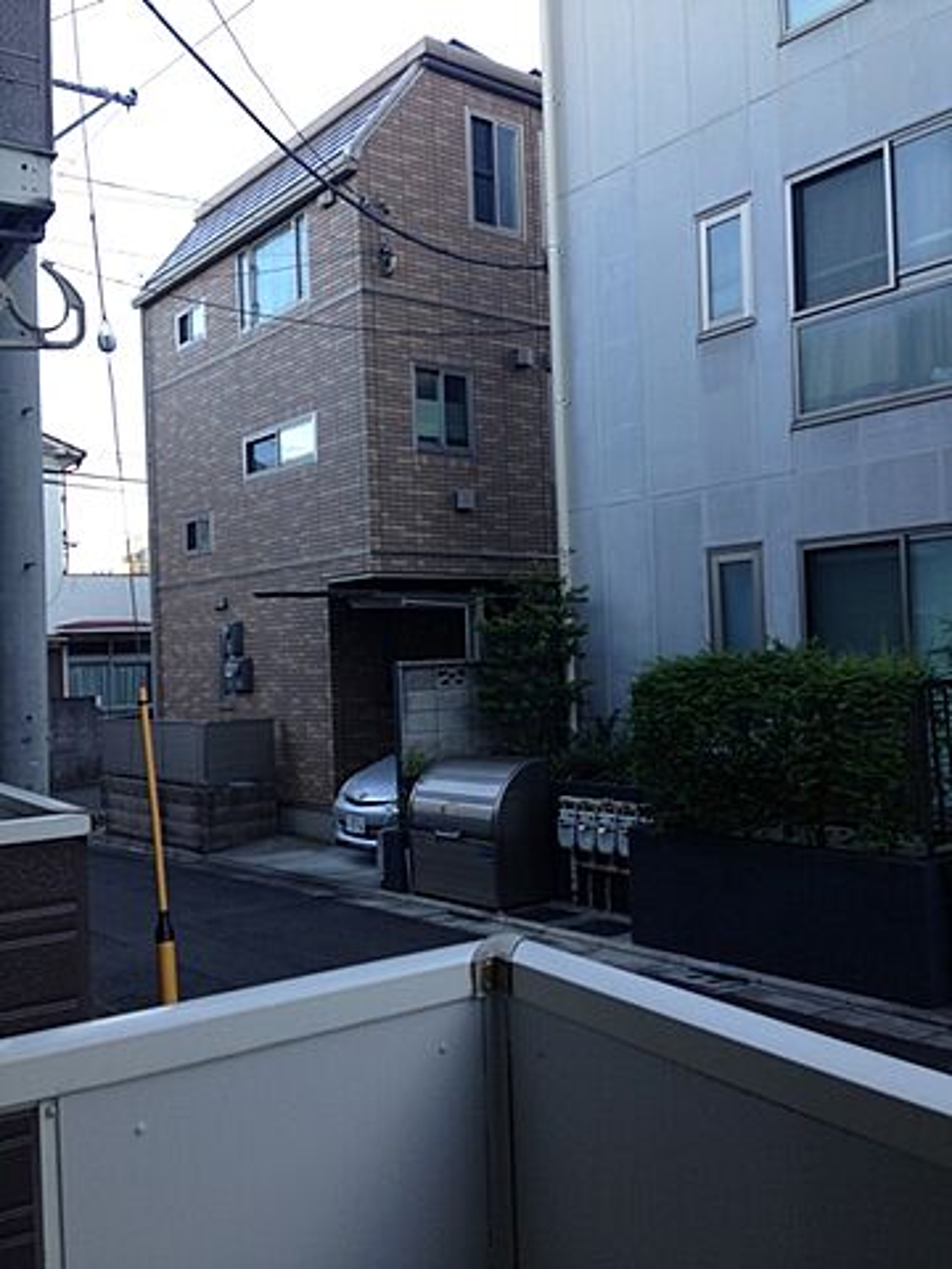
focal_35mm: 33
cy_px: 634
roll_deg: +1.4
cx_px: 476
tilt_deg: +0.8
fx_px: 1210
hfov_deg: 42.9
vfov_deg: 55.4
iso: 50
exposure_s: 1/120
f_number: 2.4
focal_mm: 4.12
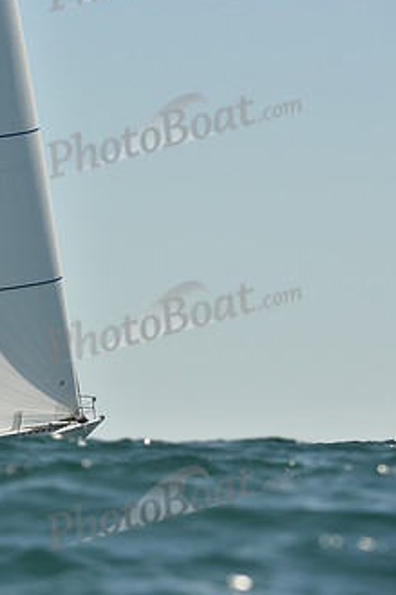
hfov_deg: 3.9
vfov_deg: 5.8
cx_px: -45
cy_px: 250
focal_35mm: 353
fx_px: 5830
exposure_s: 1/2000
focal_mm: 200
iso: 250
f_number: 5.6
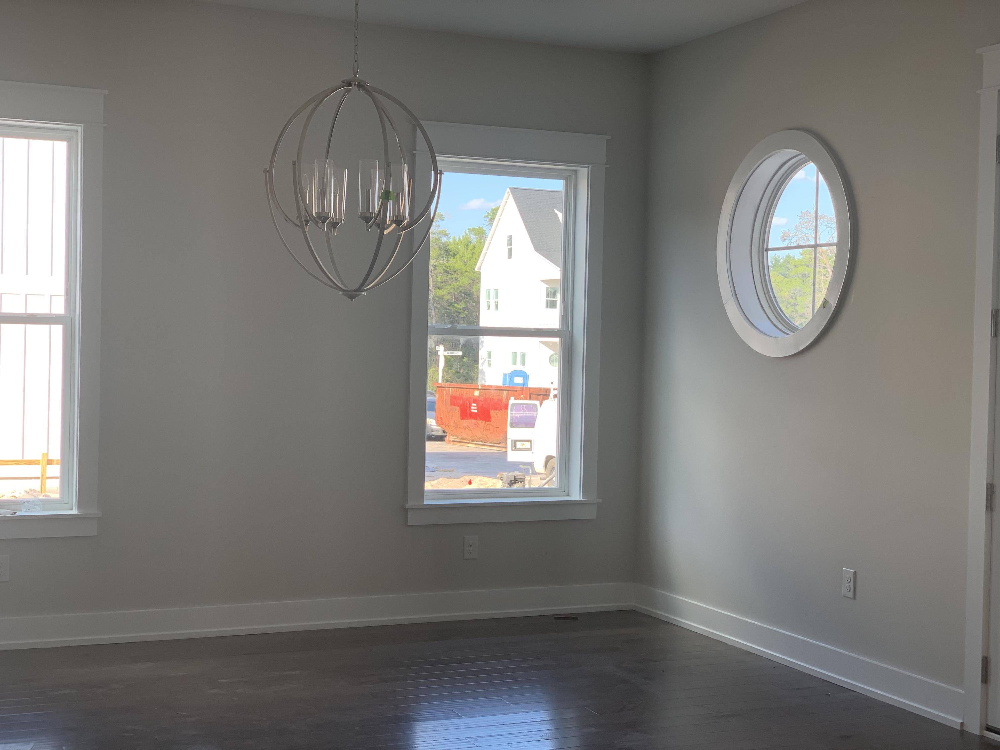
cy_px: 375
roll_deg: -0.2
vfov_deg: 28.0
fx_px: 1502
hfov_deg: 36.8
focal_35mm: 52
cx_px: 500
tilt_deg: +0.6
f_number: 2.4
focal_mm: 6
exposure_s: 1/122
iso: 25
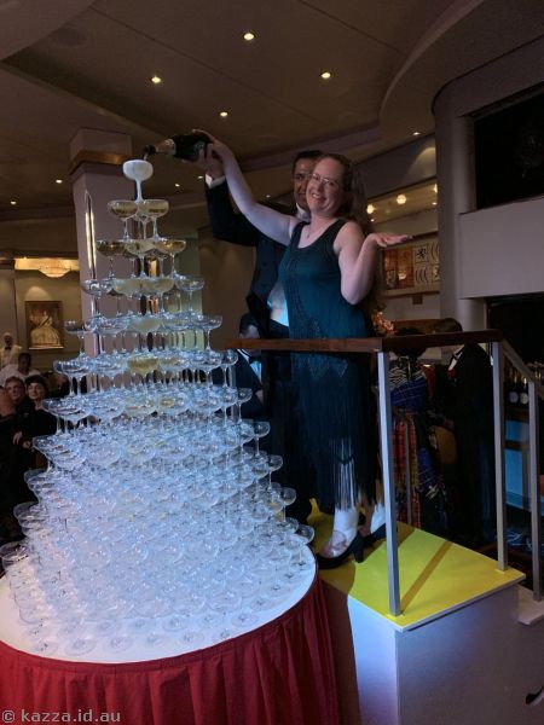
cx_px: 272
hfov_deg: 53.1
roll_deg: +3.4
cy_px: 362
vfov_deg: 67.3
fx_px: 545
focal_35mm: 26
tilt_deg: +0.0
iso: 500
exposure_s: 1/30
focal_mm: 4.25
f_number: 1.8
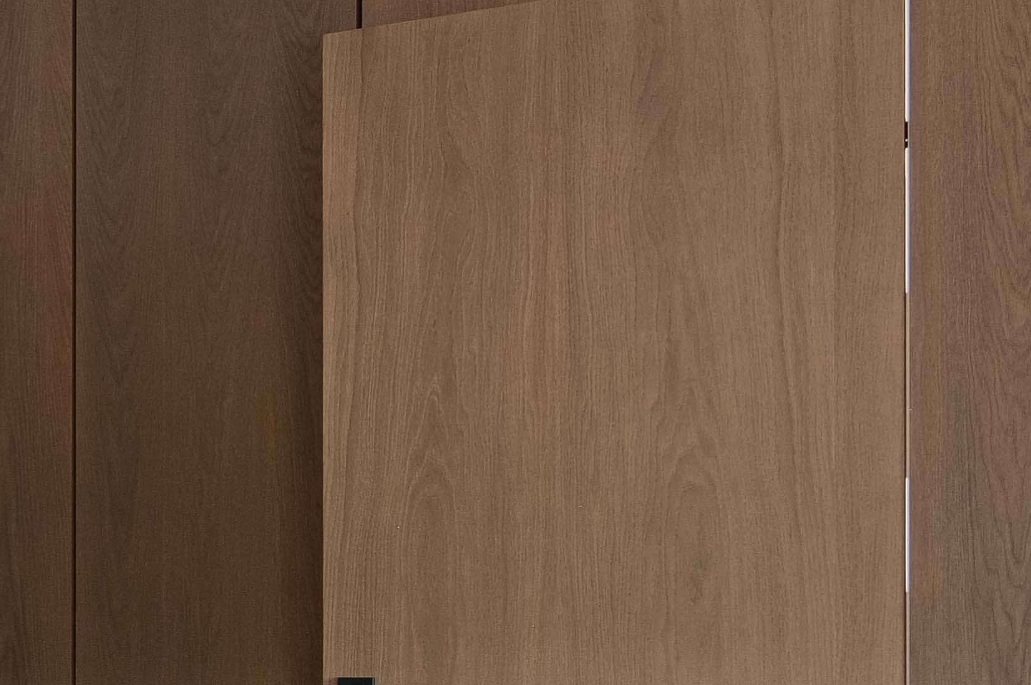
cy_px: 633
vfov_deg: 18.3
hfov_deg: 22.2
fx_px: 2089
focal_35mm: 73
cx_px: -570
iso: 1600
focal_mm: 20
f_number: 10
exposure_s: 1/15
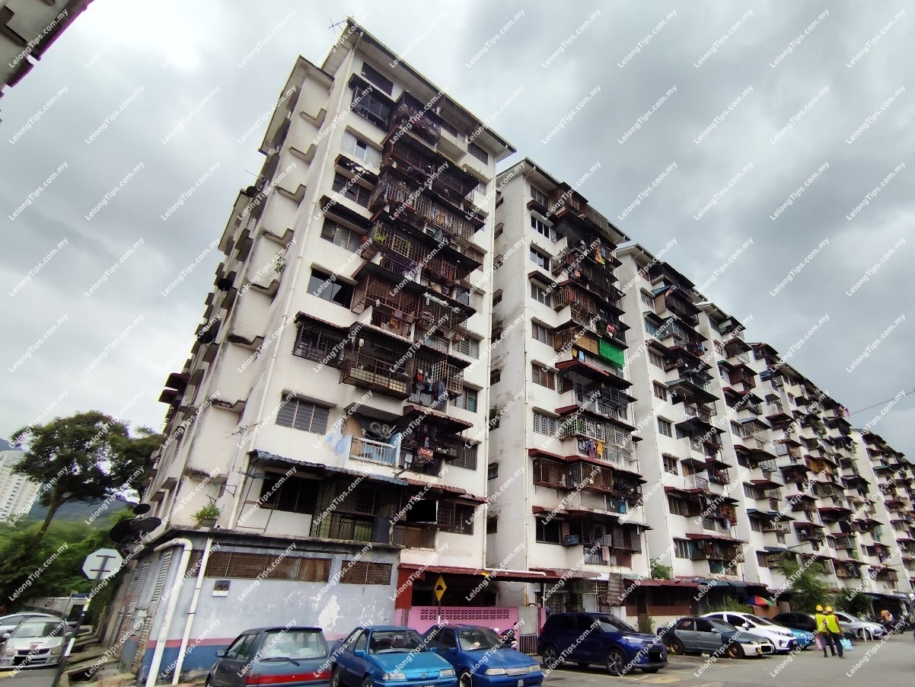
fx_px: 423
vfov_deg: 78.1
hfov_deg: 94.5
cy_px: 344
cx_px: 458
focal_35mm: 16
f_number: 2.2
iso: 50
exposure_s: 1/241
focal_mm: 1.65
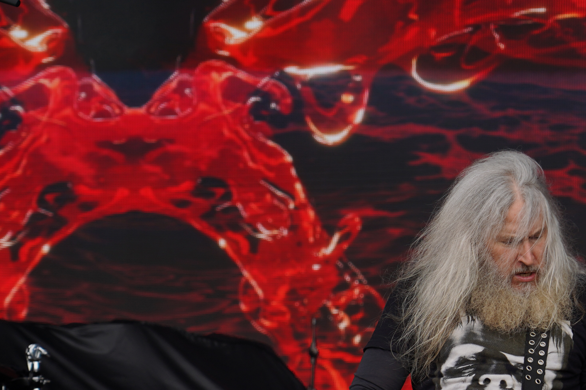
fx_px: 3499
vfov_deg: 6.4
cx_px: 458
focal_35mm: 215
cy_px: 346
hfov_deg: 9.6
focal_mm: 105
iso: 100
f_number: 5
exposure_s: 1/200
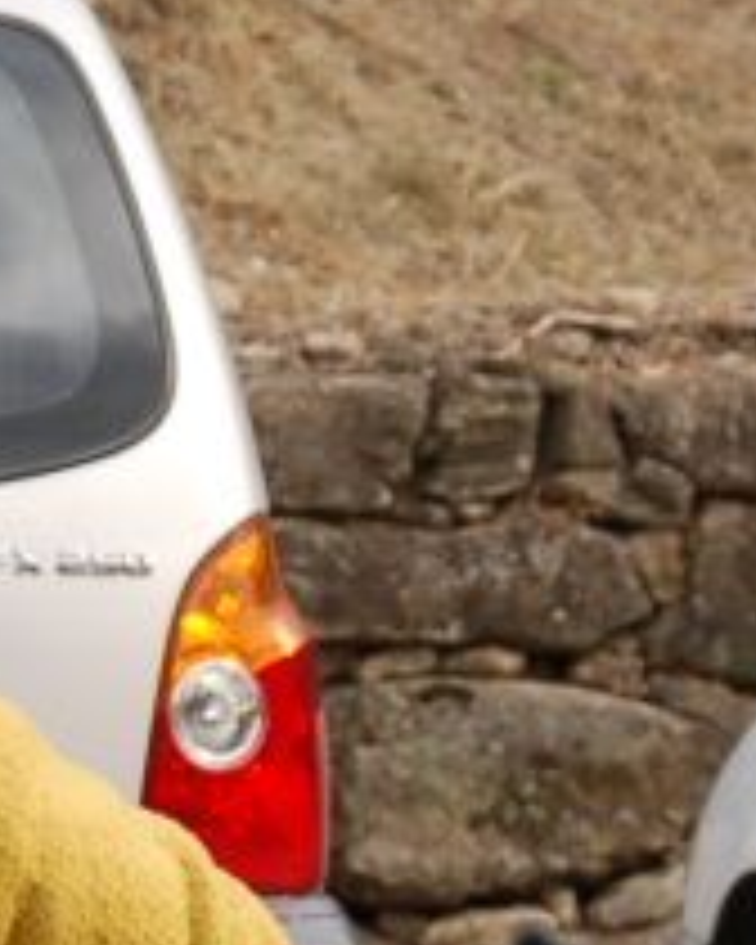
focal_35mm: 308
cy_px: 749
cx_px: -612
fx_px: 8622
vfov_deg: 6.3
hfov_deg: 5.0
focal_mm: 45
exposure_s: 1/200
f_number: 7.1
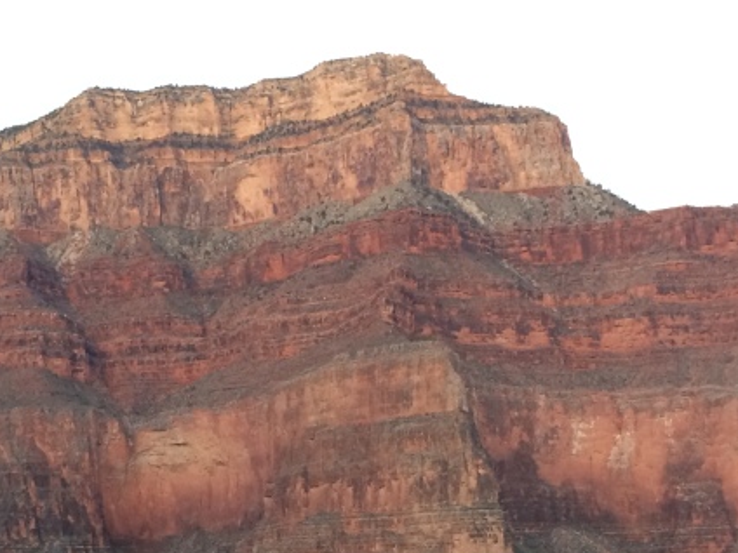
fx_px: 1492
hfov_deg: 27.3
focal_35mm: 70
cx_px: 165
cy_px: 548
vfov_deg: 20.4
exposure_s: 1/30
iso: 64
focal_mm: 4.15
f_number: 2.2
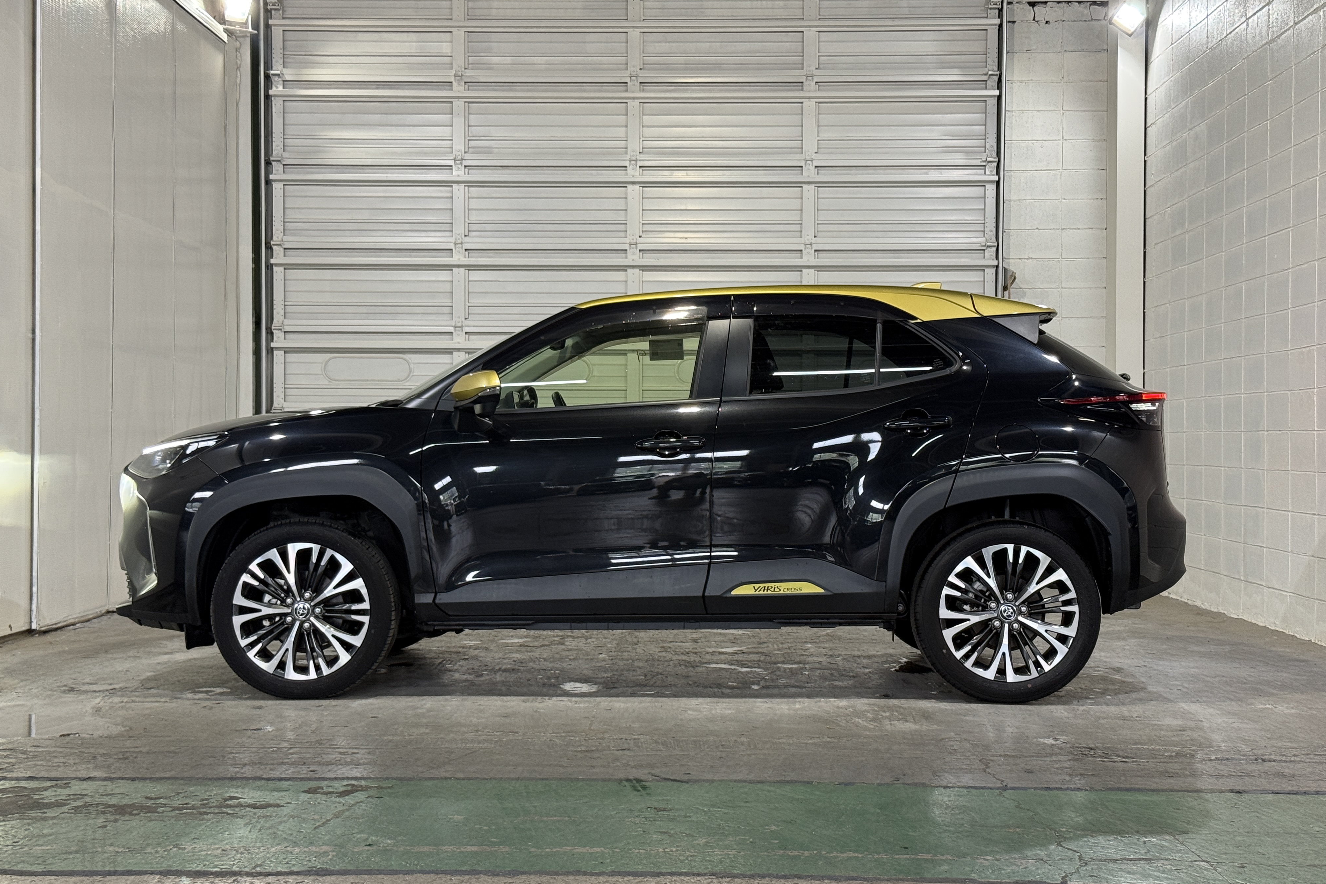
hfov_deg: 39.6
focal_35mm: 50
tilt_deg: +0.3
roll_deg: -0.3
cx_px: 662
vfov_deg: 27.0
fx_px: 1842
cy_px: 447
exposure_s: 1/60
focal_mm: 6.76
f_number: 1.78
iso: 80
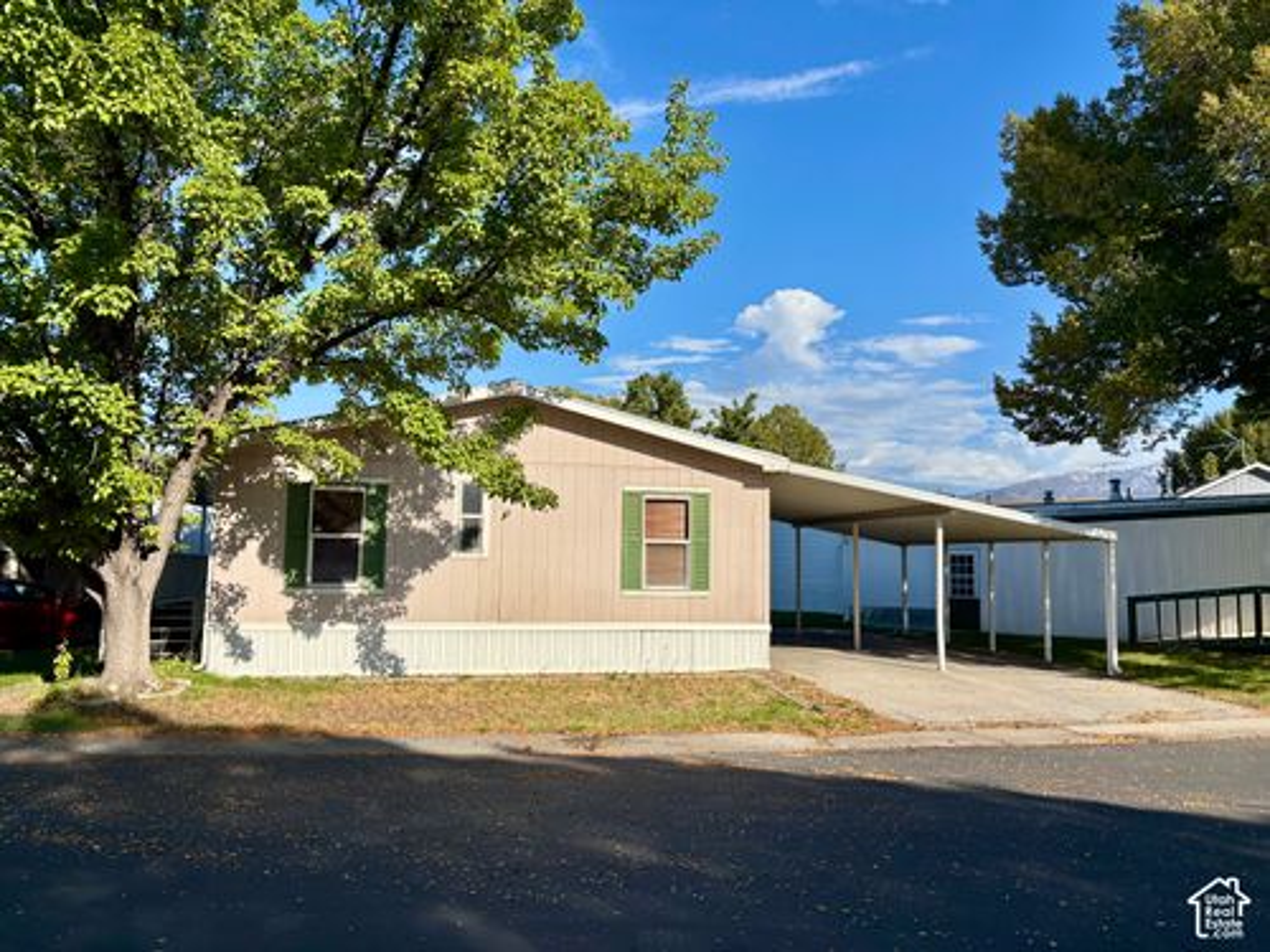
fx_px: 954
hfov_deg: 67.3
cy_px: 476
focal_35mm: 26
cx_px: 635
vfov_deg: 53.1
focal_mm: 5.96
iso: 50
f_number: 1.6
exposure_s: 1/3937
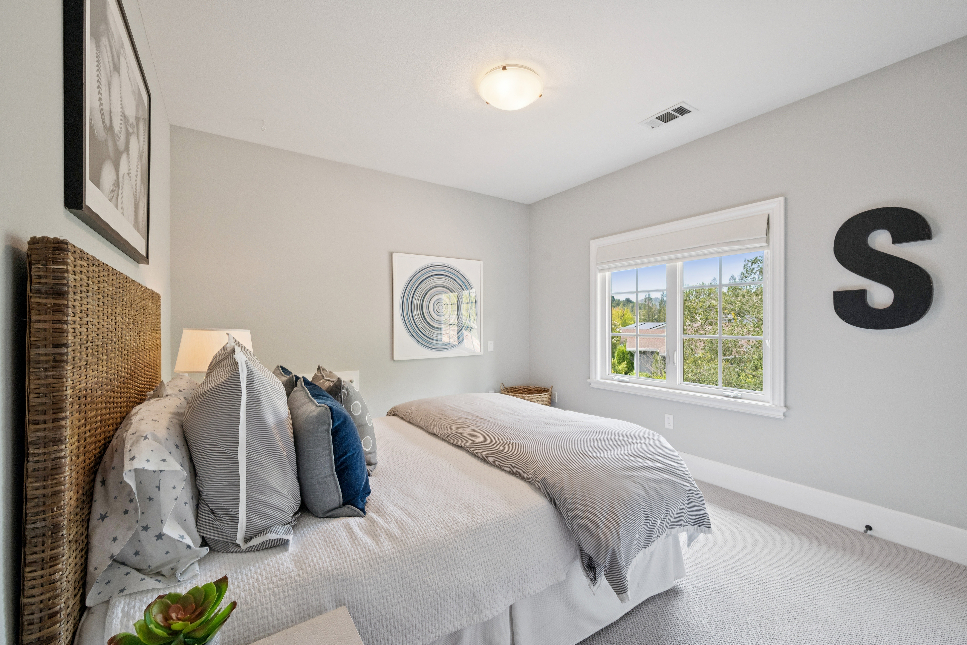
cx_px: 484
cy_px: 322
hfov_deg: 102.3
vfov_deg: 79.2
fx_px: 389
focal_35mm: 14
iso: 400
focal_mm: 14.5
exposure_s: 1/40
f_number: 8
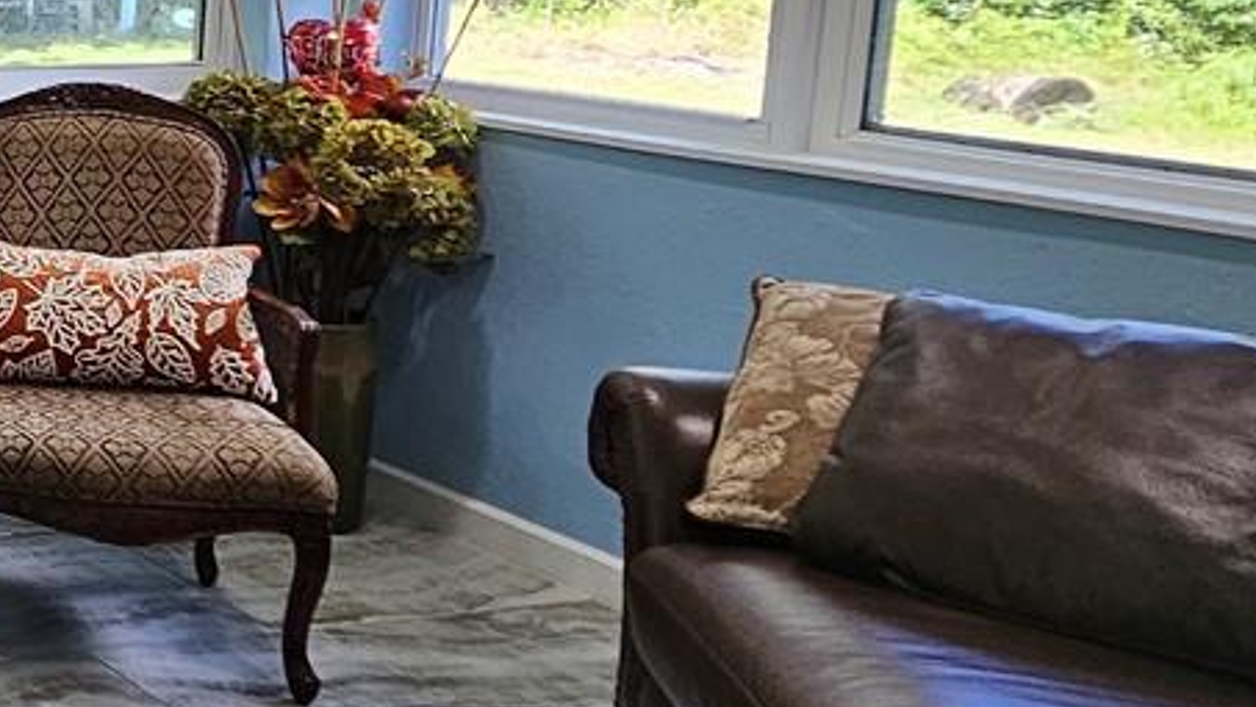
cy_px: 144
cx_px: -610
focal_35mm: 50
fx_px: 1665
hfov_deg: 28.1
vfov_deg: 23.6
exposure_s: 1/60
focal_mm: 2.2
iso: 80
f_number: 2.2
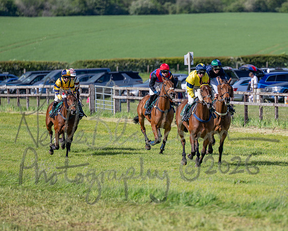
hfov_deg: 4.7
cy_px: 130
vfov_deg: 3.8
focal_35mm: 410
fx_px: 3494
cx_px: 212
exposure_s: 1/1600
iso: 80
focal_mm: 190
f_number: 2.8
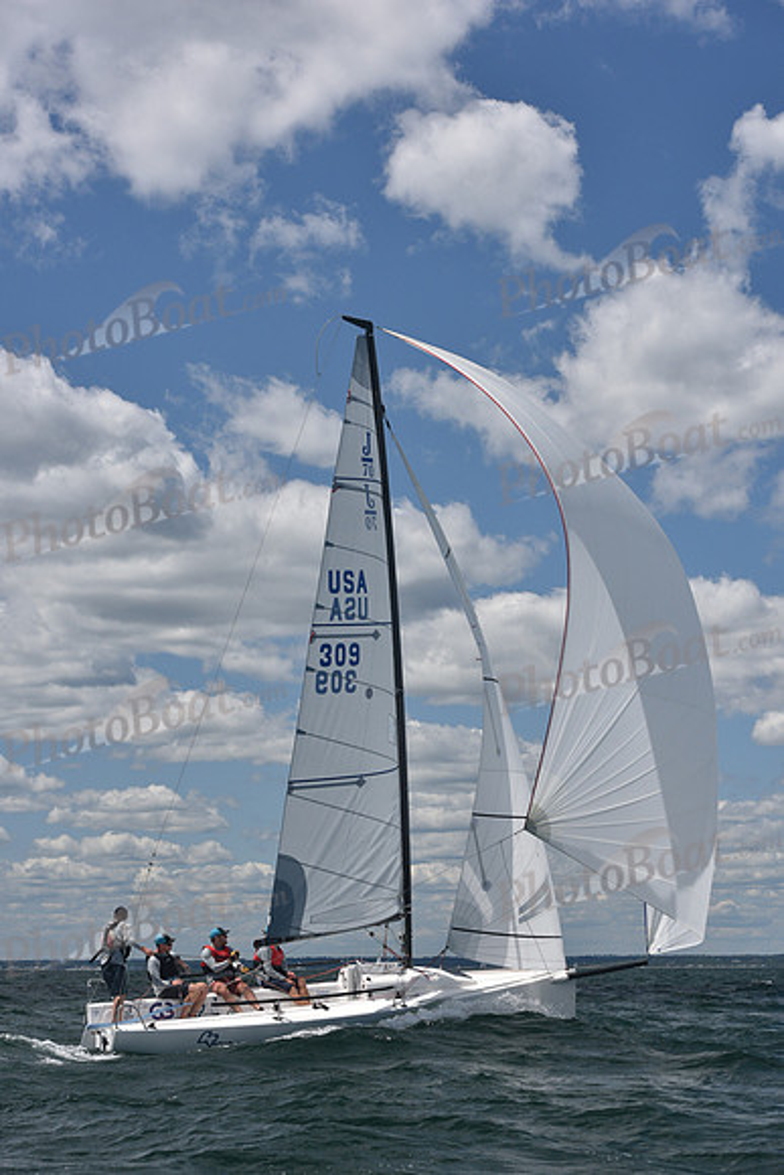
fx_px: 2285
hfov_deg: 19.5
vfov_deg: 28.8
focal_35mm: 70
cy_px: 588
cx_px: 392
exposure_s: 1/800
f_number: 8
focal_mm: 70
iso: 320
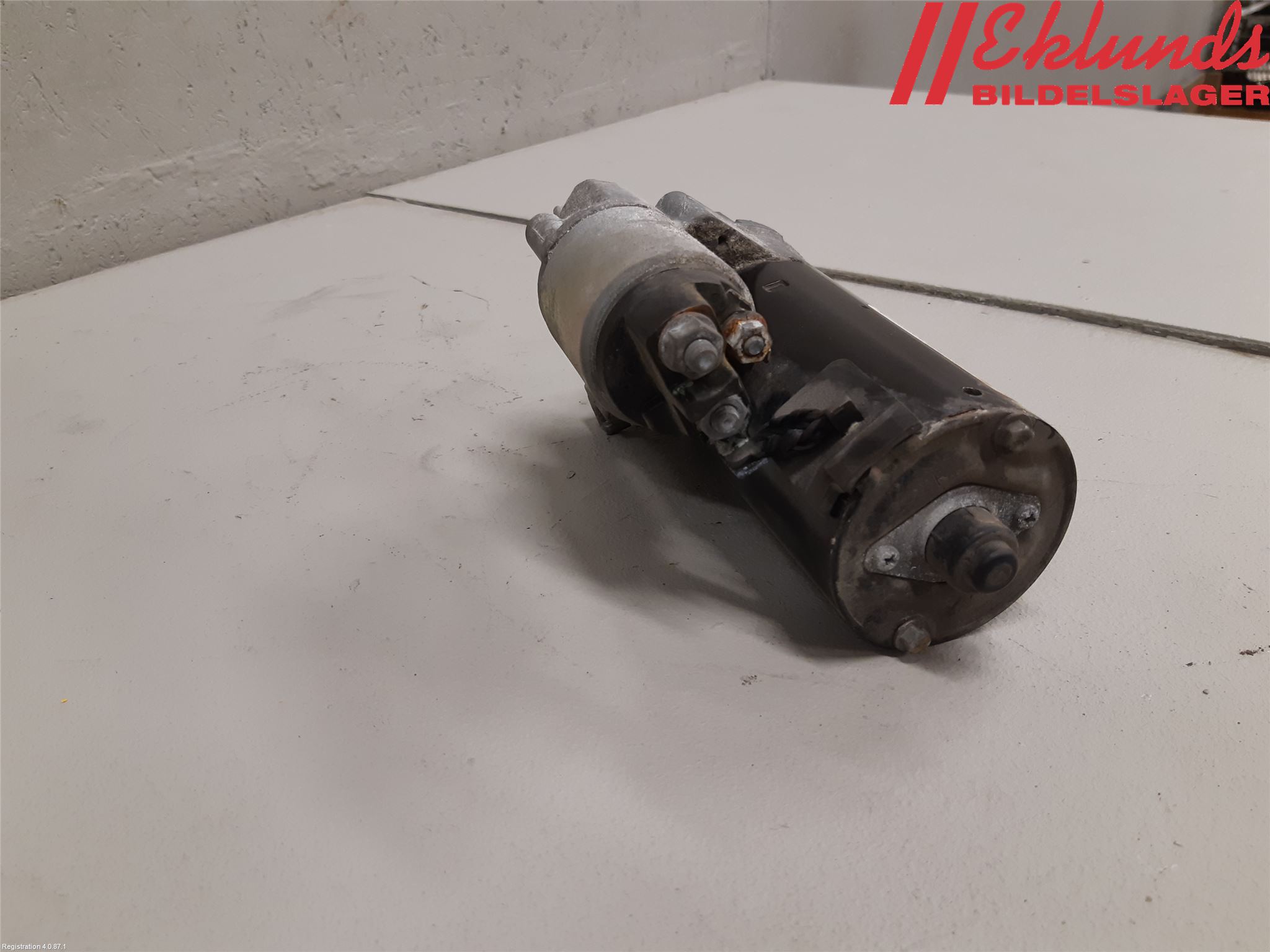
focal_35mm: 26
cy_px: 476
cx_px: 635
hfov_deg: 67.3
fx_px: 954
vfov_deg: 53.1
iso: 100
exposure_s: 1/50
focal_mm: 3.93
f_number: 1.7
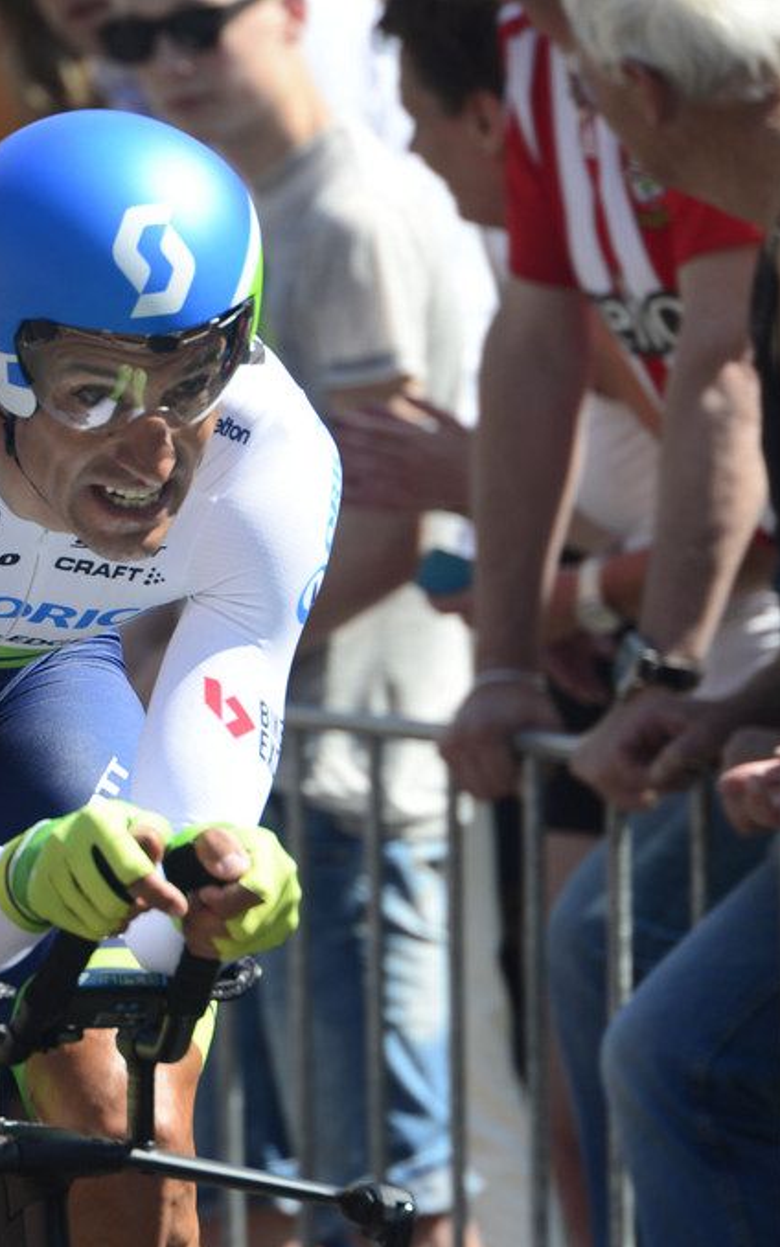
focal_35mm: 615
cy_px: 624
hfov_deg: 2.1
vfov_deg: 3.4
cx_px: 20
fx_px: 20909
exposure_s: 1/640
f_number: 9
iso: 500
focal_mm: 400
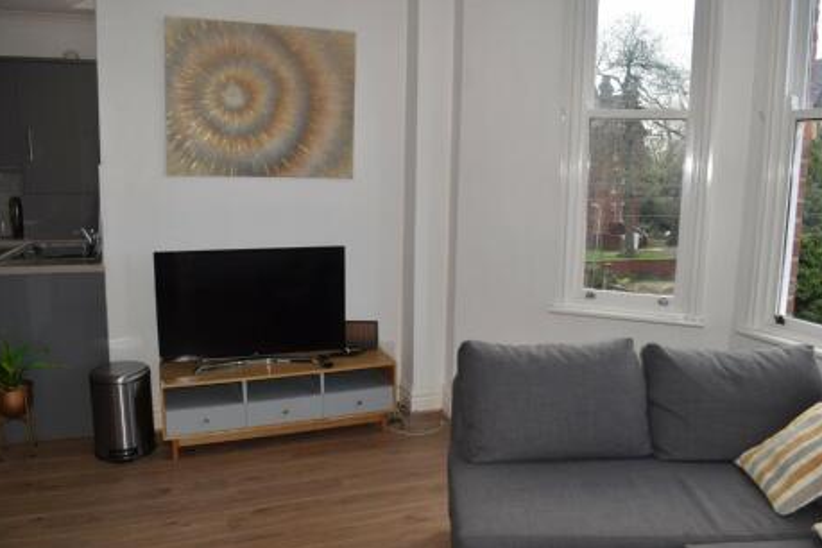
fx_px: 639
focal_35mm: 28
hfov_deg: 65.5
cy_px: 280
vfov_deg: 46.4
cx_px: 421
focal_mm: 18
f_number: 8
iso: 110
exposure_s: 1/60
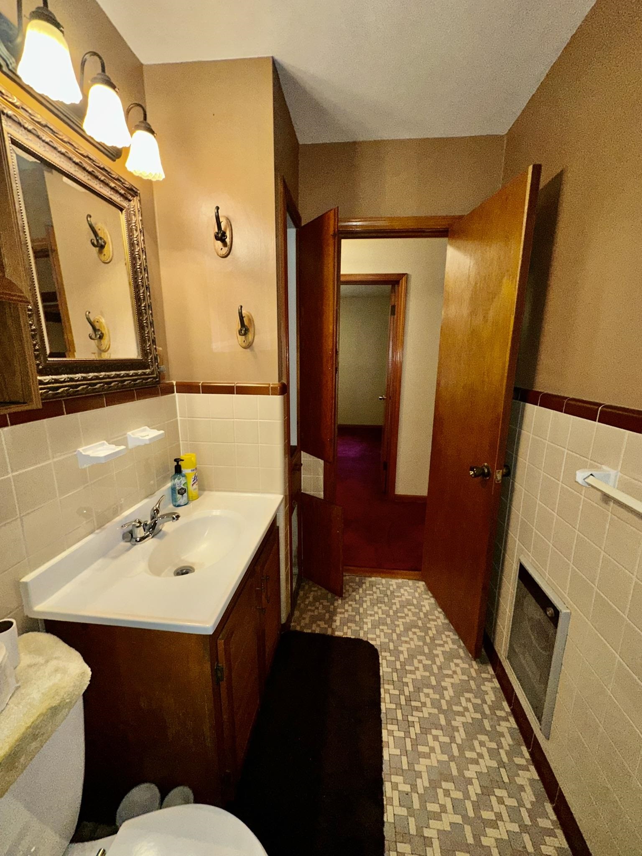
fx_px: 346
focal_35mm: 14
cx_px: 321
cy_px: 428
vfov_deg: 102.1
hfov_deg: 85.7
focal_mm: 2.22
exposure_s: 1/79
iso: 80
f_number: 2.2
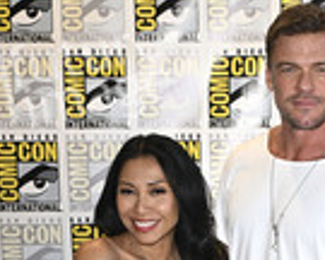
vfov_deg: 14.3
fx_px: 933
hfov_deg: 19.3
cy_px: 448
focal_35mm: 97
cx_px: 311
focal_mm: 35
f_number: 5.6
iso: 2000
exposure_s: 1/250
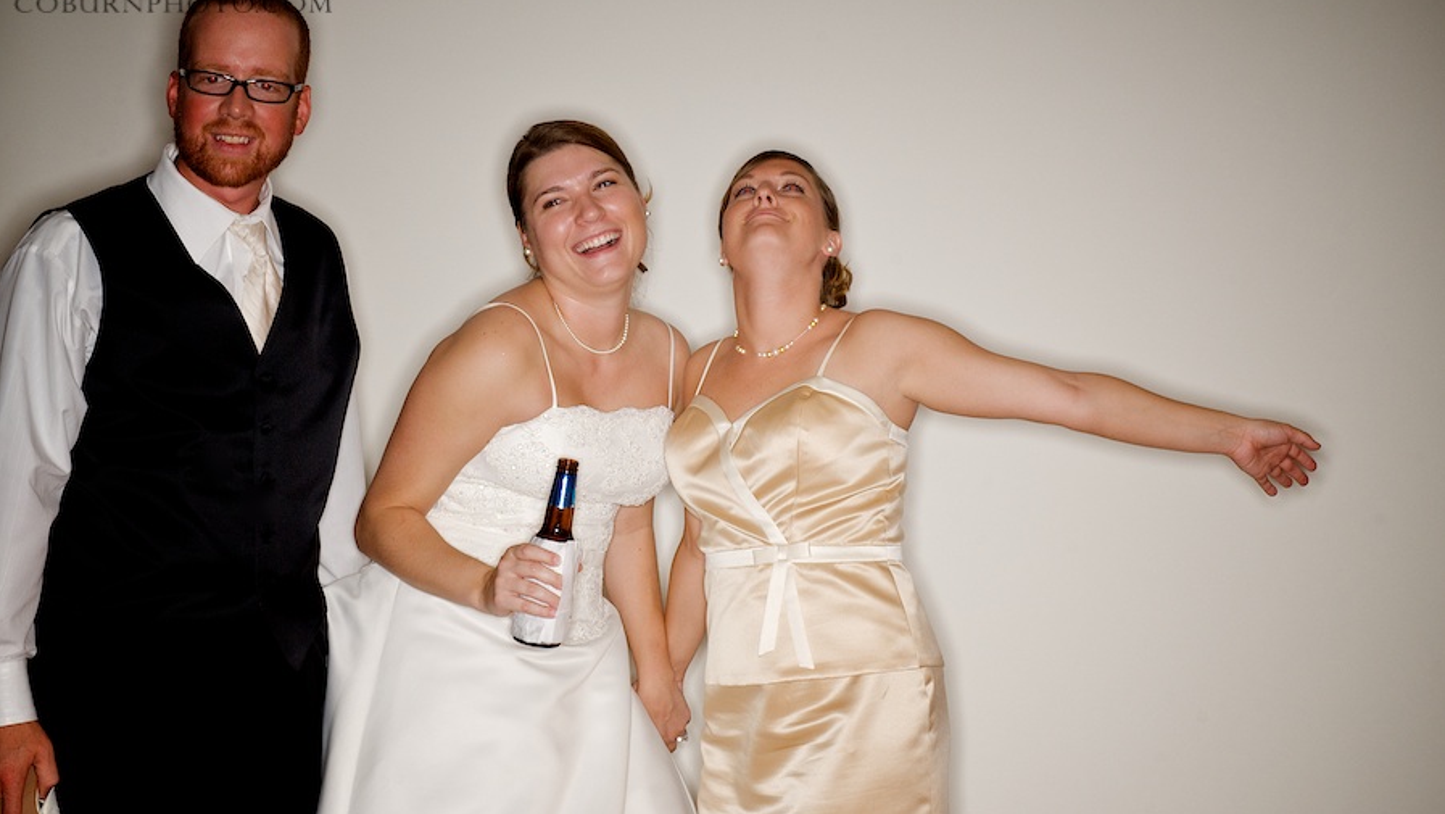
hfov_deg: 33.3
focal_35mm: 63
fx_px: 2414
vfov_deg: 19.1
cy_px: 410
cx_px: 723
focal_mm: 40
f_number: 16
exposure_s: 1/250
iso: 200
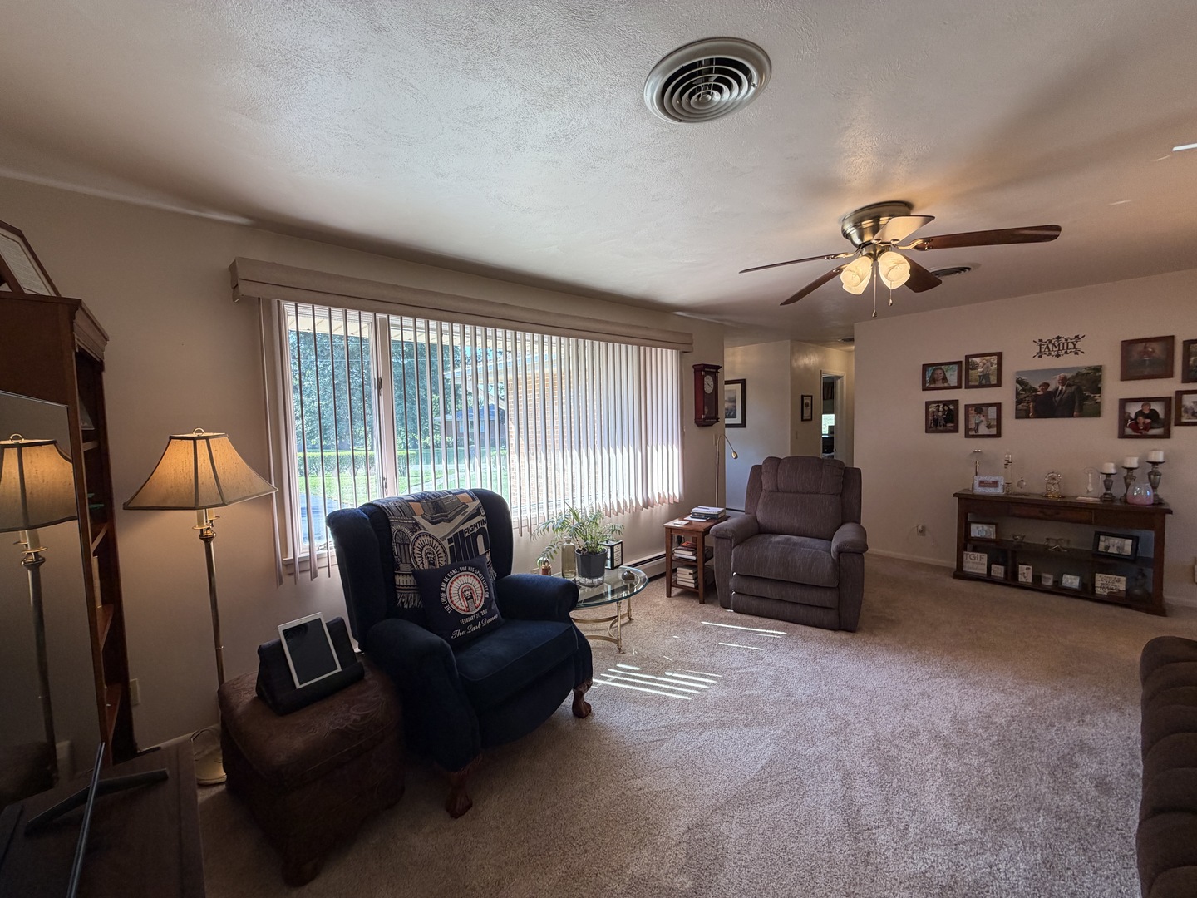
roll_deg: +1.7
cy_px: 449
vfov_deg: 85.7
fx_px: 484
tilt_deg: -3.6
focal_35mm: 14
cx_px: 598
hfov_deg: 102.1
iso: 100
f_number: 2.2
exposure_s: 1/120
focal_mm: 2.22
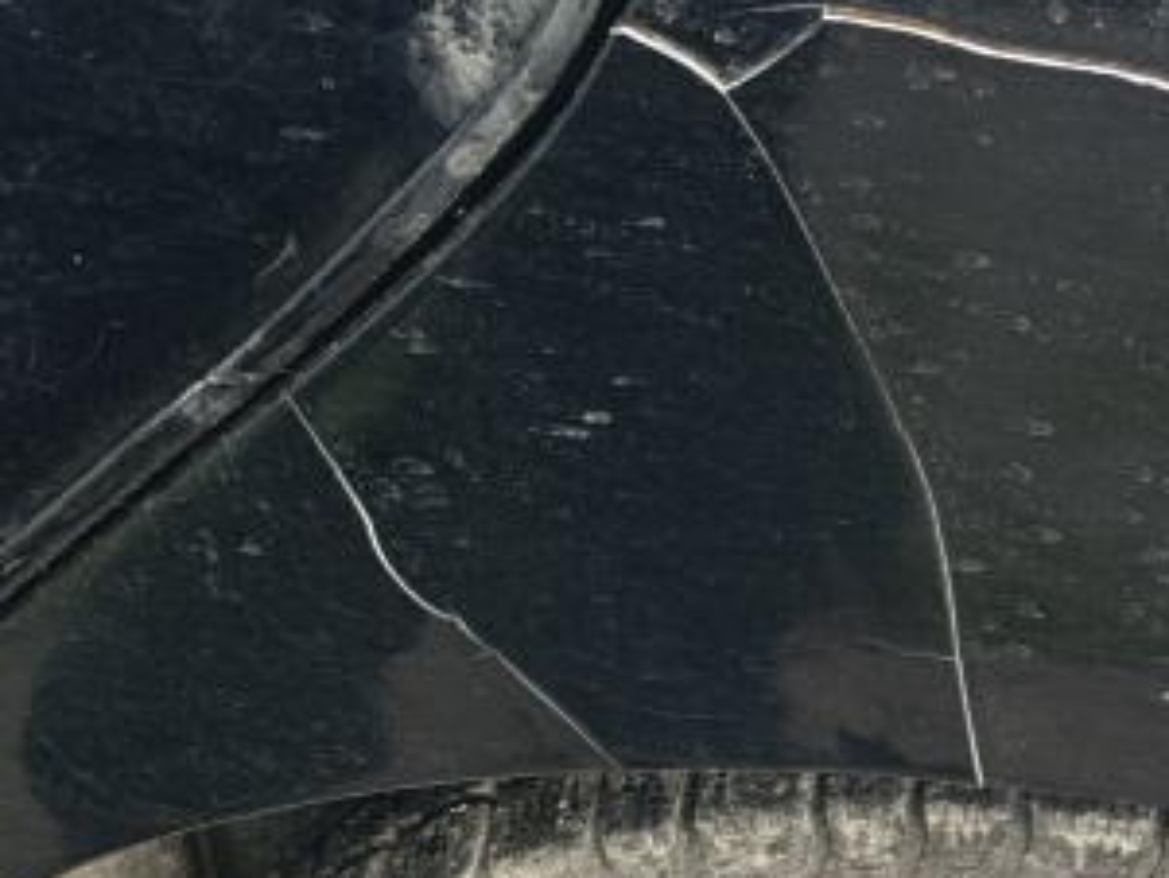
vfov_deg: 18.9
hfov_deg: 20.5
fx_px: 2635
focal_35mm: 78
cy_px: 493
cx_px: 1856
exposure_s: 1/120
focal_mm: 6.14
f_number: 1.6
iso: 100
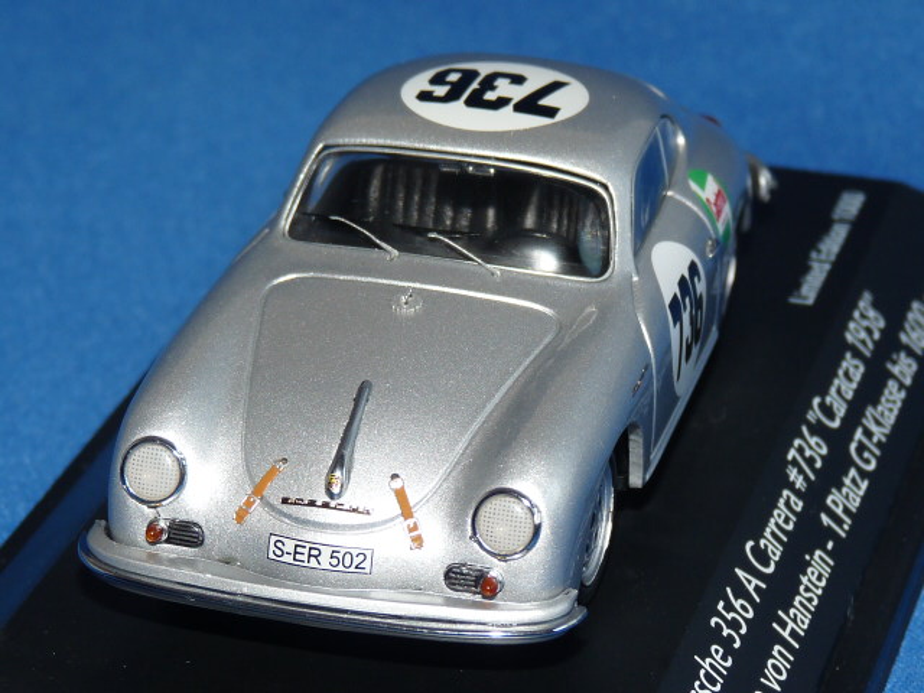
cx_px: 462
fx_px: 3684
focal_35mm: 138
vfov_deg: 10.7
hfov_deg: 14.3
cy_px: 346
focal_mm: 13.8
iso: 100
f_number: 3.4
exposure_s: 1/40
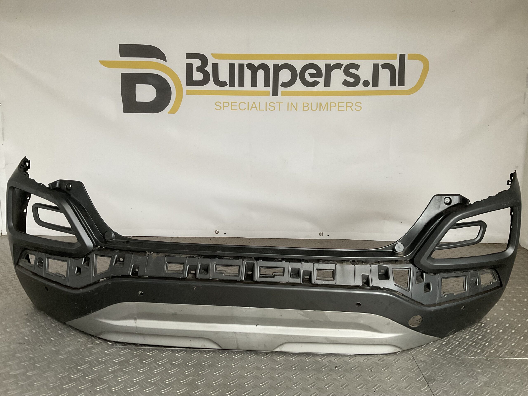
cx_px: 264
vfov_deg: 48.2
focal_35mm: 29
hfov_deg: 61.7
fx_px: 442
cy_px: 198
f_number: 1.8
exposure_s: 1/50
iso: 80
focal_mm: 3
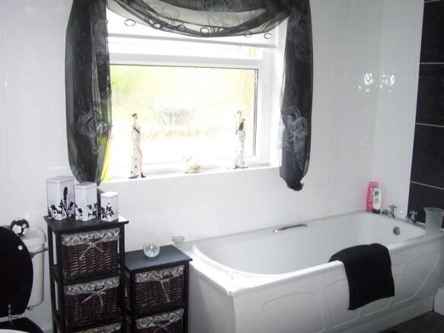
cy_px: 166
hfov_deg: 50.1
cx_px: 222
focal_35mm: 37
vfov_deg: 38.7
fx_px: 474
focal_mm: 5.6
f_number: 2.8
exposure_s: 1/30
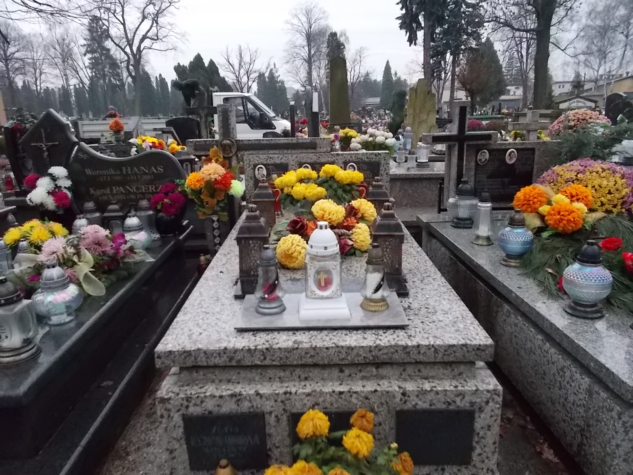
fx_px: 475
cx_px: 316
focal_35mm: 26
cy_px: 238
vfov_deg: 53.1
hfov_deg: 67.3
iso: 400
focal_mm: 4.6
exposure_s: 1/320
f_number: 3.2
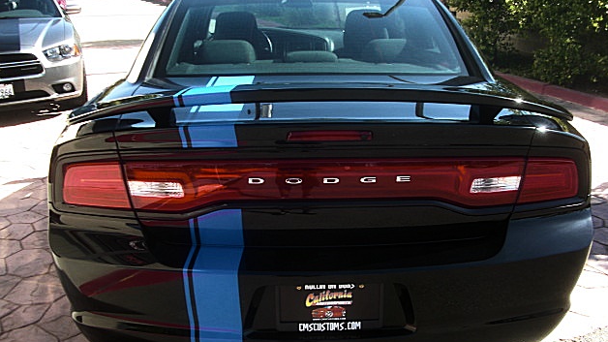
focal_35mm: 40
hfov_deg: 50.5
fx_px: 645
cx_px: 309
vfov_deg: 29.7
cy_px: 184
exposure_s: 1/160
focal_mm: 6.3
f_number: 2.8
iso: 50
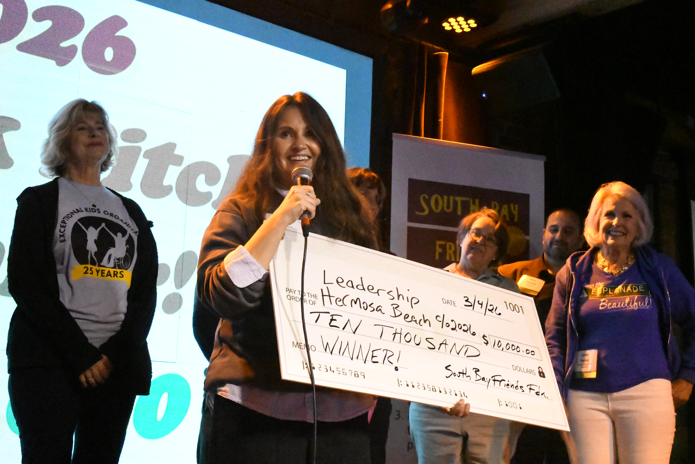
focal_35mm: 51
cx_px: 348
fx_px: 985
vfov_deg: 26.5
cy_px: 232
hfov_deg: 38.9
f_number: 5.6
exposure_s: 1/250
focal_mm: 34
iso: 51200
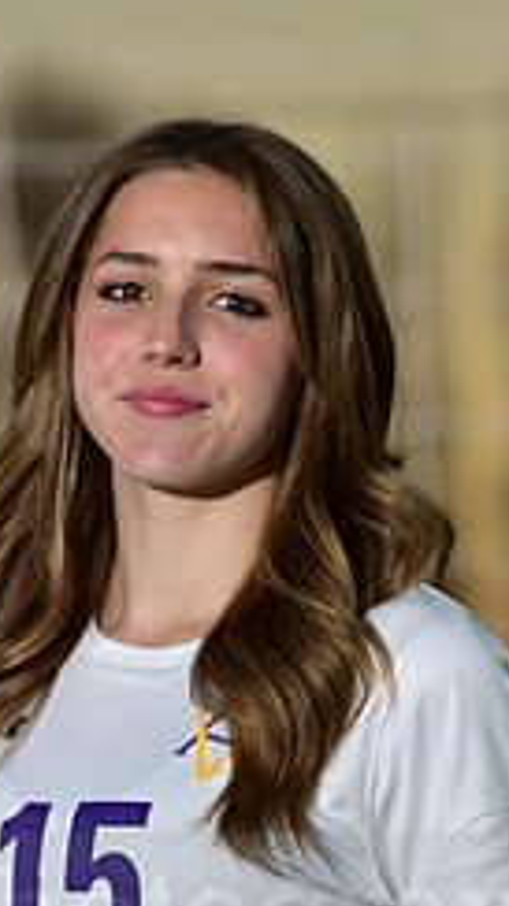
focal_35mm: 498
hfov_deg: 2.4
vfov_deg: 4.3
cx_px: 188
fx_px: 11966
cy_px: 884
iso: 250
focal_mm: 200
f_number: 4.5
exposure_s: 1/200
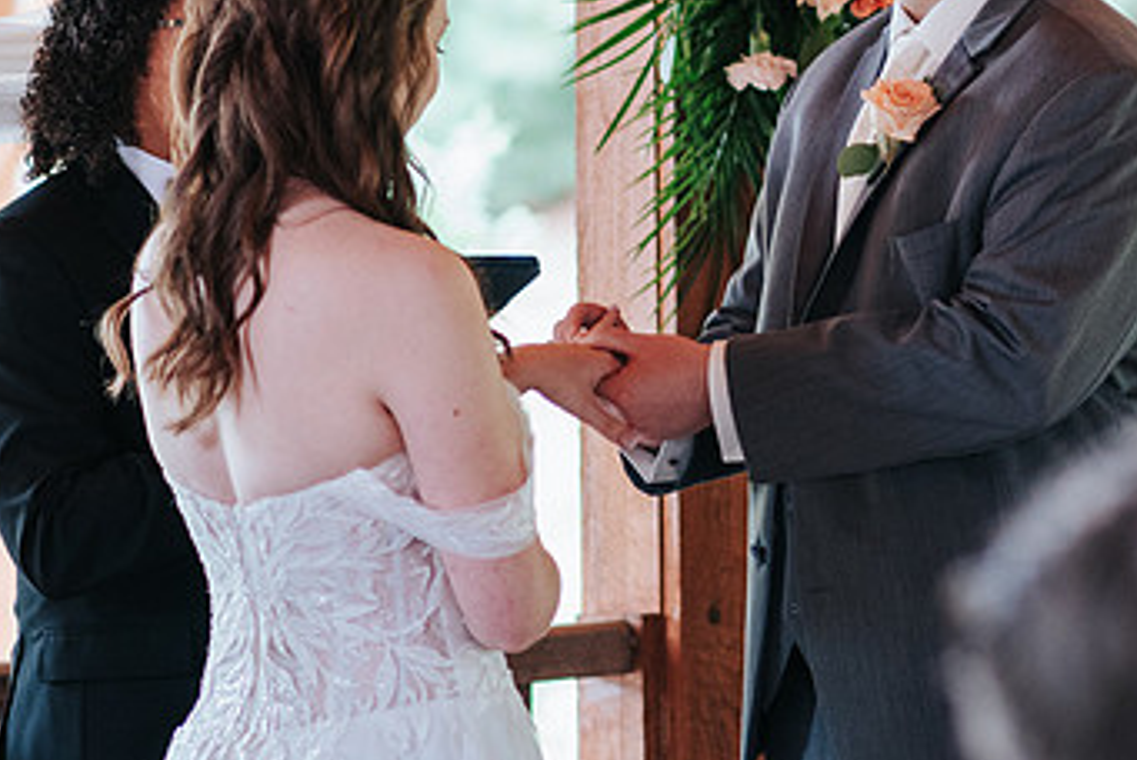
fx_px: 8092
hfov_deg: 8.0
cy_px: 178
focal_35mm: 256
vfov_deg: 5.4
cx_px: 876
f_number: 2.8
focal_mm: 85
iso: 800
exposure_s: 1/250
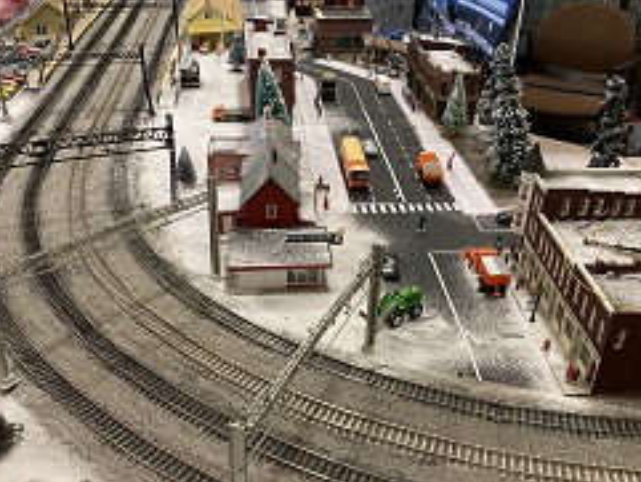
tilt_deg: -31.4
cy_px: 276
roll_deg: -2.2
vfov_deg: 38.6
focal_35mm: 37
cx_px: 336
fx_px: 685
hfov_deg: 50.1
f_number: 1.8
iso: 200
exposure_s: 1/60
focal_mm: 4.25
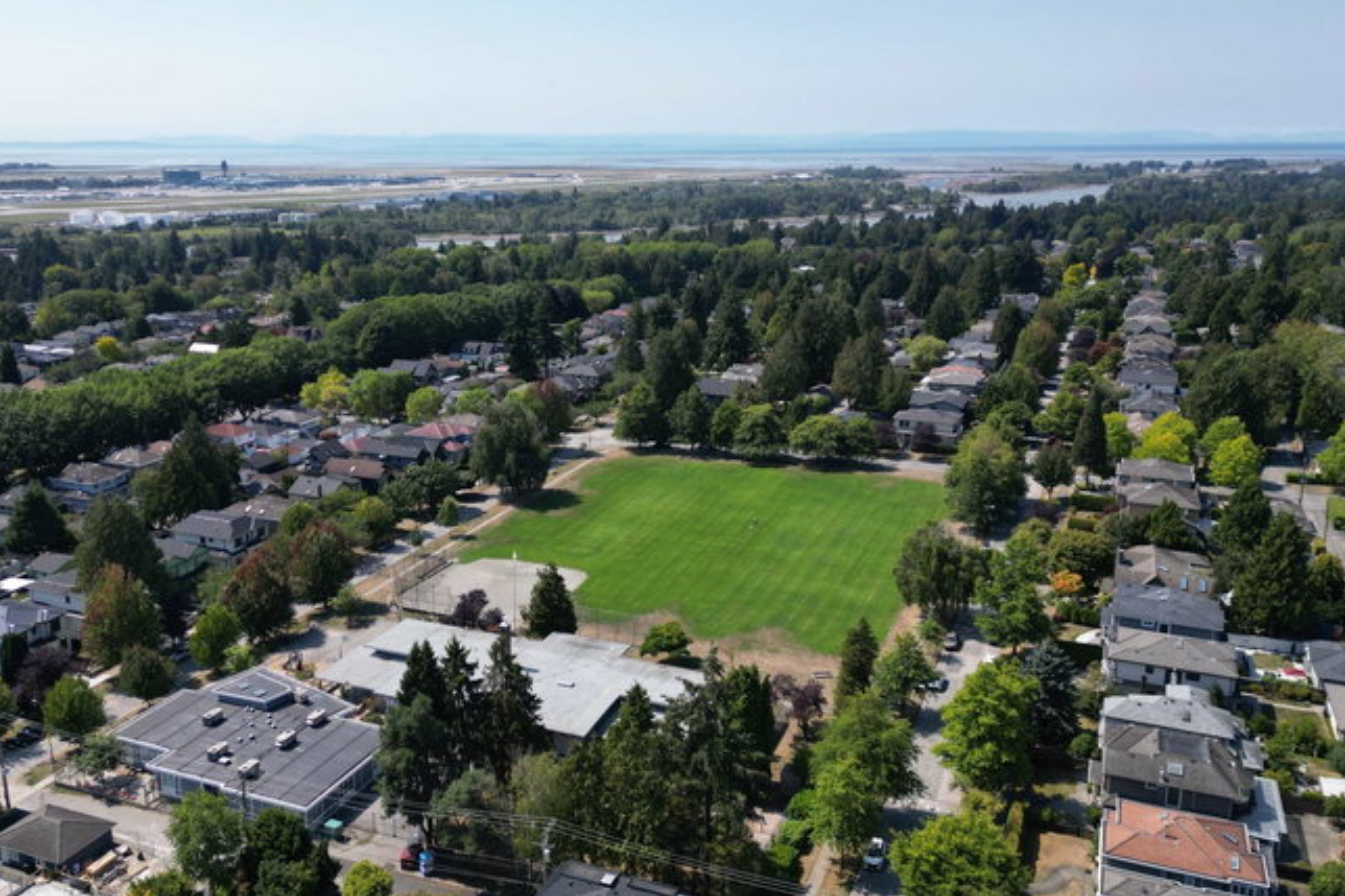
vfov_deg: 42.3
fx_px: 1158
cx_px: 606
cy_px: 416
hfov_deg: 60.2
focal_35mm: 31
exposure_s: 1/2500
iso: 100
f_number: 1.7
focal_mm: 6.72
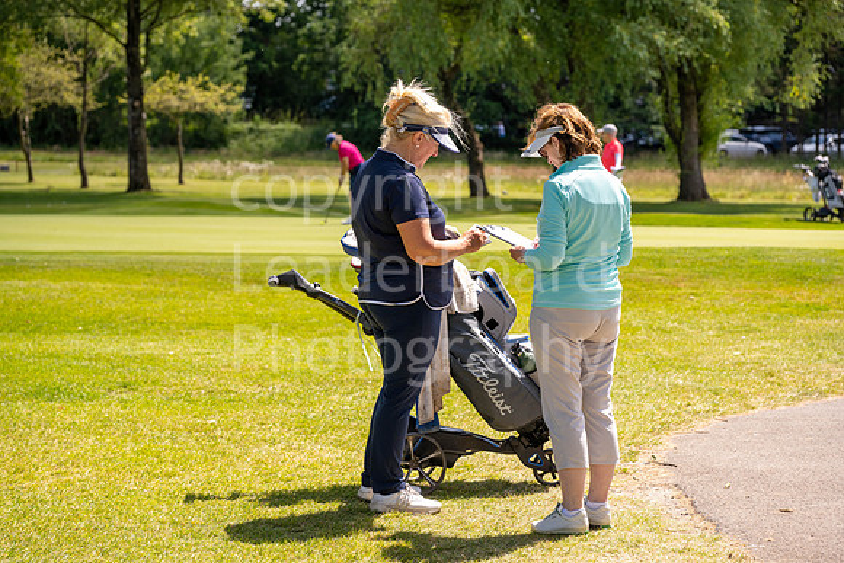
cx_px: 422
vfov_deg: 14.1
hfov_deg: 21.0
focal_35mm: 97
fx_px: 2275
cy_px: 282
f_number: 5
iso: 200
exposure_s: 1/640
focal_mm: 97
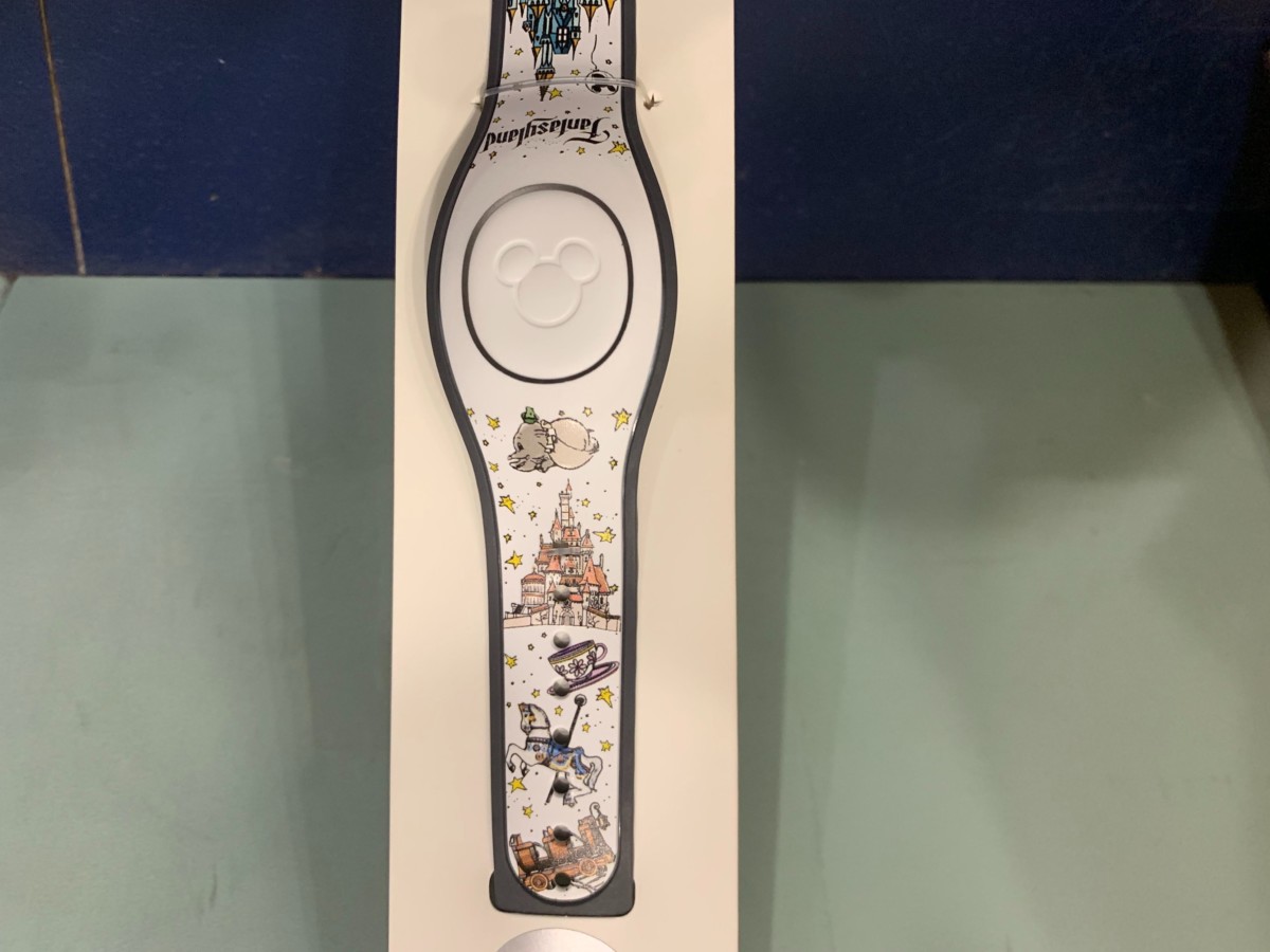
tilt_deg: -35.5
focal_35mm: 26
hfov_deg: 67.3
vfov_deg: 53.1
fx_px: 954
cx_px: 635
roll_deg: -0.9
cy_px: 476
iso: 320
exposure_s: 1/60
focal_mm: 4.25
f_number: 1.8
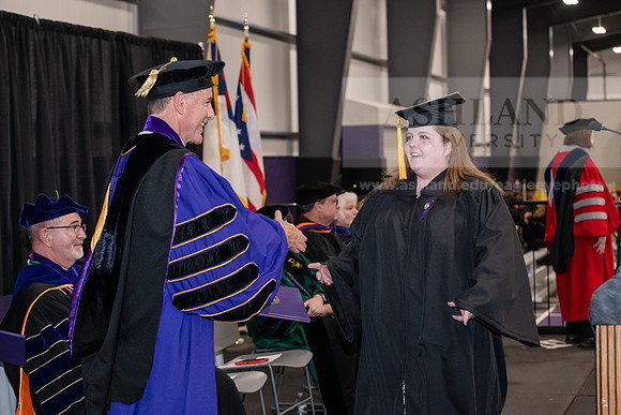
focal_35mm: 70
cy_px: 208
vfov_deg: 19.5
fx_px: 1208
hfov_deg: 28.8
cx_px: 310
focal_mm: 70
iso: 2500
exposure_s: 1/200
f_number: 5
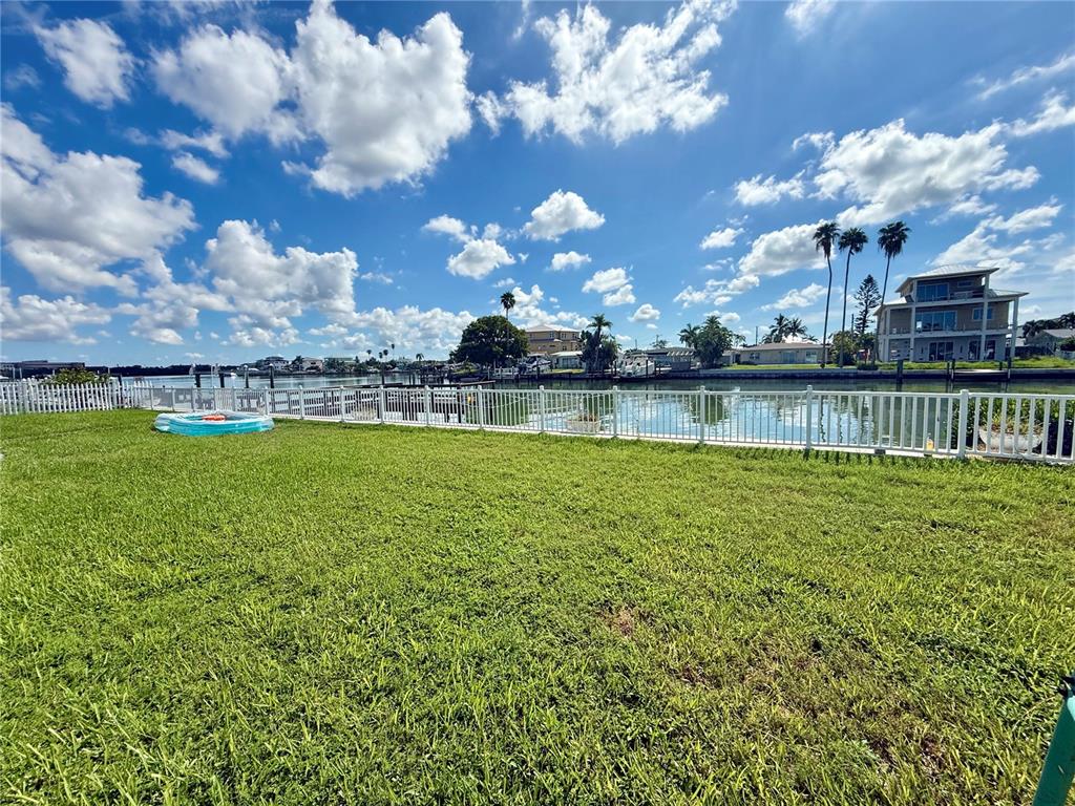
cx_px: 538
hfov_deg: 102.1
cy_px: 403
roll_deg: +1.0
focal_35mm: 14
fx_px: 435
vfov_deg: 85.7
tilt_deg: -4.4
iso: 50
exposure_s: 1/4149
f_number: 2.2
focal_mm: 2.22
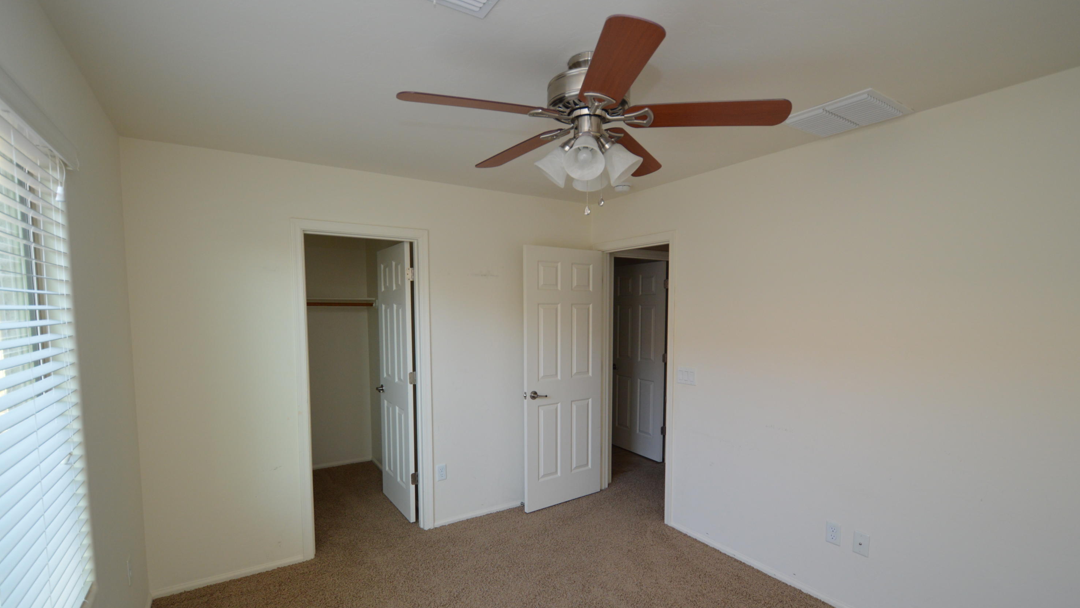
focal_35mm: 16
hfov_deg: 99.4
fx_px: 458
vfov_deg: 66.9
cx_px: 544
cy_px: 338
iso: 400
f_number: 3.5
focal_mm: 10
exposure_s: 1/60
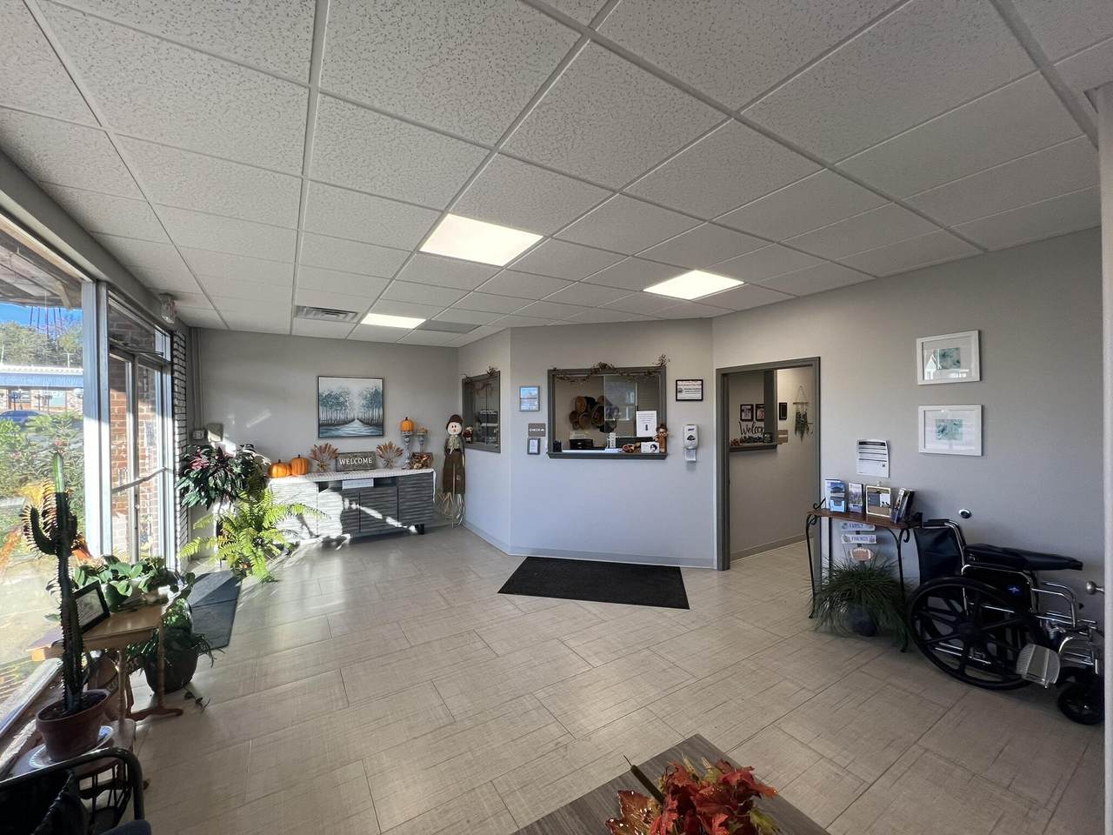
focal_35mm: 13
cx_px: 556
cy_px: 418
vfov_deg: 89.9
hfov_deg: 106.2
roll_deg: +0.4
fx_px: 418
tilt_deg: +0.1
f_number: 1.8
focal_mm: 1.57
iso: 80
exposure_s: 1/120
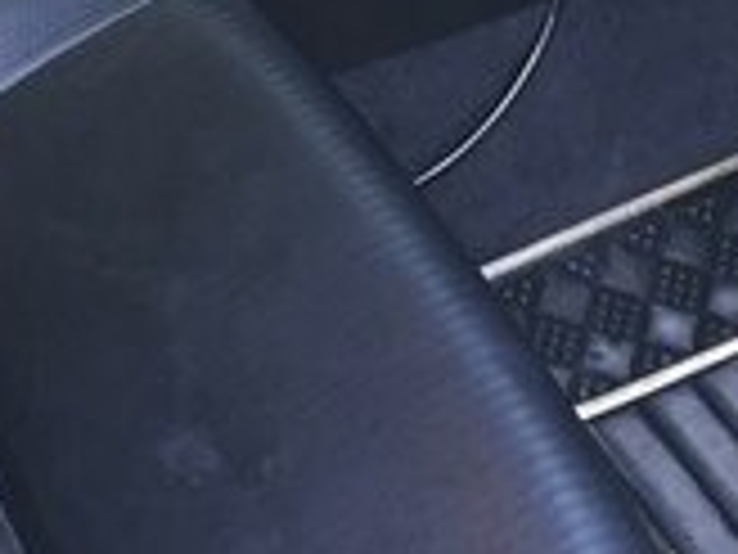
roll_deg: -0.8
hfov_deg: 16.8
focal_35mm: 117
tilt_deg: -31.5
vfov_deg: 11.6
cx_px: 346
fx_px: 2494
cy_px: -484
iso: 100
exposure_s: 1/33
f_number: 2.2
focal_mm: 4.15
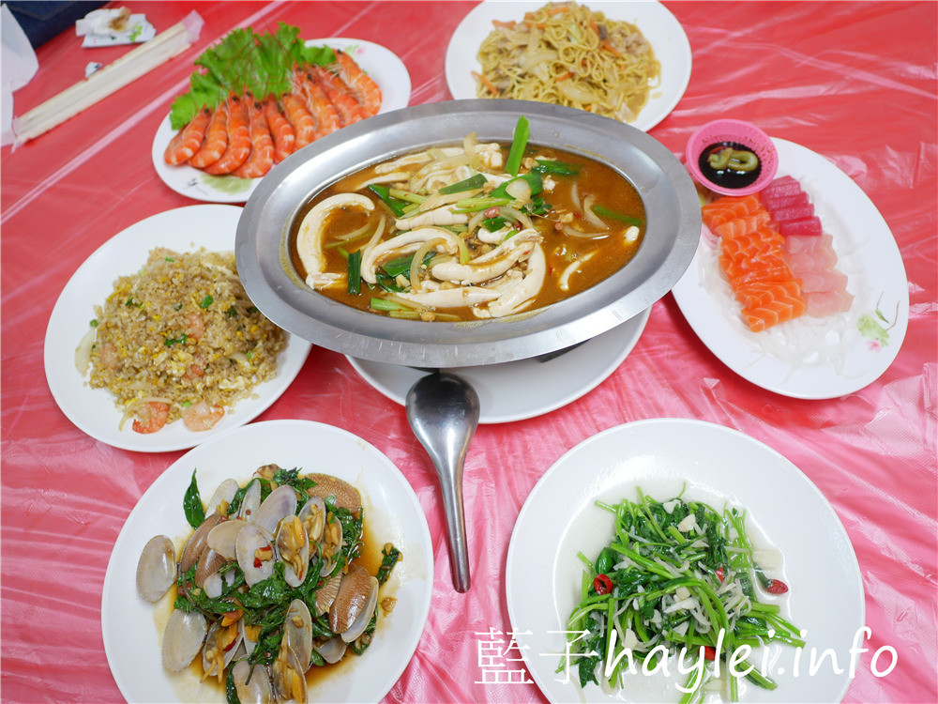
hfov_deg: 60.0
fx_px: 813
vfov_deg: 46.8
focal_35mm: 30
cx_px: 469
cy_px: 352
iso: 250
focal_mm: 15
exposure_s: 1/60
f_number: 1.7
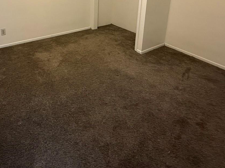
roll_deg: -2.1
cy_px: 8
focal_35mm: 27
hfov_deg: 64.5
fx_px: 175
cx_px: 86
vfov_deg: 45.1
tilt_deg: -13.6
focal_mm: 2.22
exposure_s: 1/60
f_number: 2.2
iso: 640
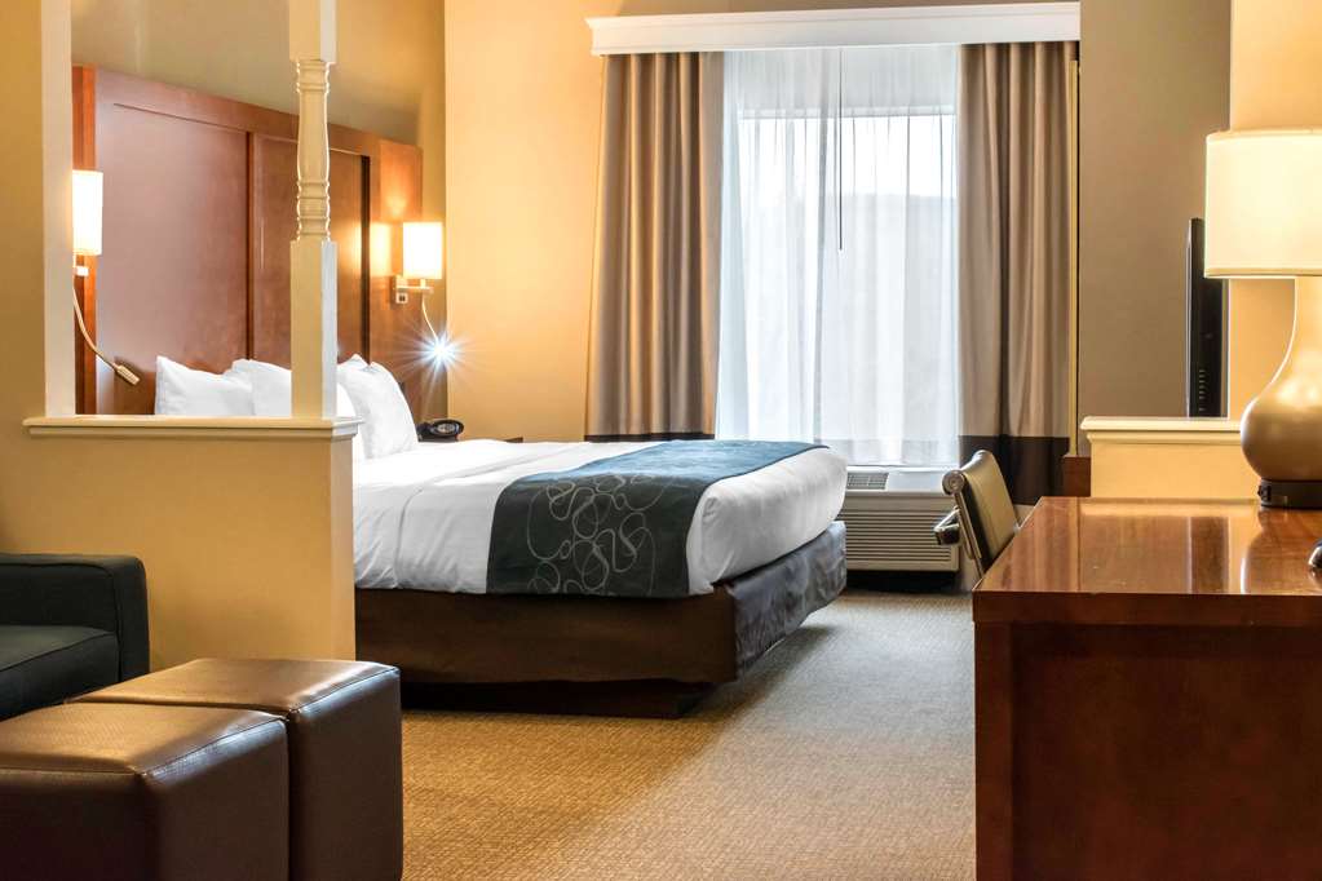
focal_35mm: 48
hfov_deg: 41.1
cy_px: 440
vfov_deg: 28.1
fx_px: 1763
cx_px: 661
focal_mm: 32
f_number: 14
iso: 400
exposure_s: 1/8
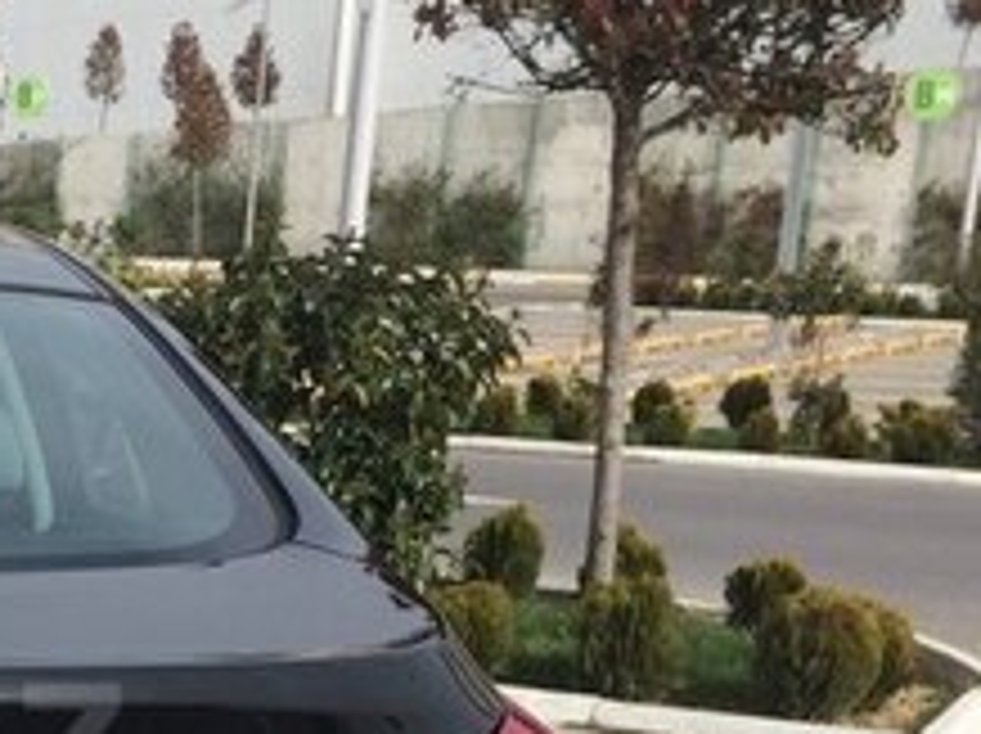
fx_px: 2491
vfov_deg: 16.4
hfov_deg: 20.2
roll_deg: -1.7
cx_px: -338
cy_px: 750
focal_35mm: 88
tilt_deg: -13.9
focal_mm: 4.15
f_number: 2.2
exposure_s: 1/1786
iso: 32
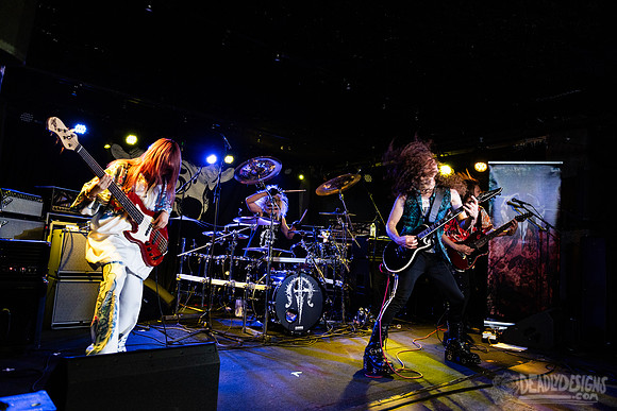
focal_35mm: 24
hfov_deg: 73.7
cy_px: 206
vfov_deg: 53.2
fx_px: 411
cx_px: 308
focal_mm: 24
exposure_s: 1/160
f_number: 3.5
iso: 2000
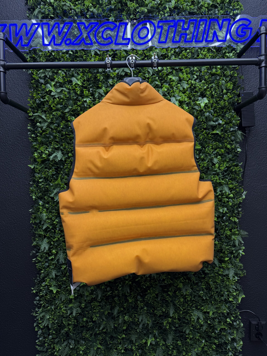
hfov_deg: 56.8
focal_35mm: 24
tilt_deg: -2.6
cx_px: 134
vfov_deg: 71.6
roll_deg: -0.3
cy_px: 178
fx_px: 247
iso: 80
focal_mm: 6.76
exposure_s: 1/84
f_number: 1.78
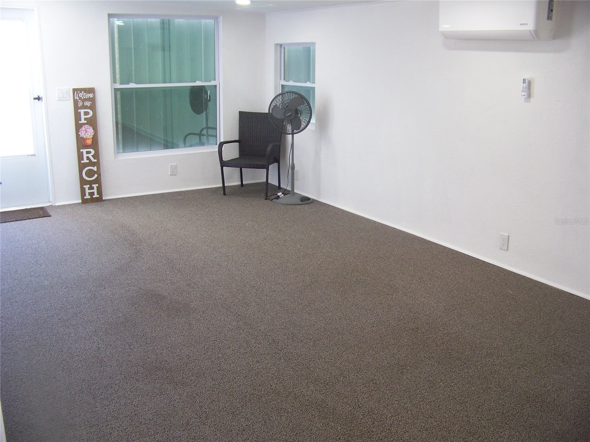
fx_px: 614
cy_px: 221
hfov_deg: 51.4
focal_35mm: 36
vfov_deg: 39.7
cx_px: 295
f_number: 2.8
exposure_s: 1/30
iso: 125
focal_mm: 5.85
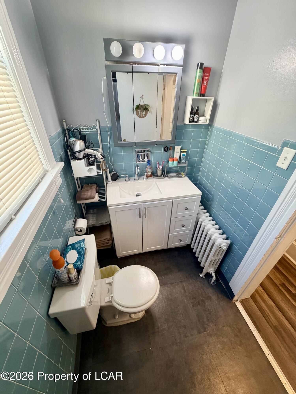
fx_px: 160
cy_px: 197
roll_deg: -1.8
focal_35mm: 14
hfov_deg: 85.7
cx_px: 148
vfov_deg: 102.1
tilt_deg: -34.1
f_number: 2.2
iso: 320
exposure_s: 1/120
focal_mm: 2.22
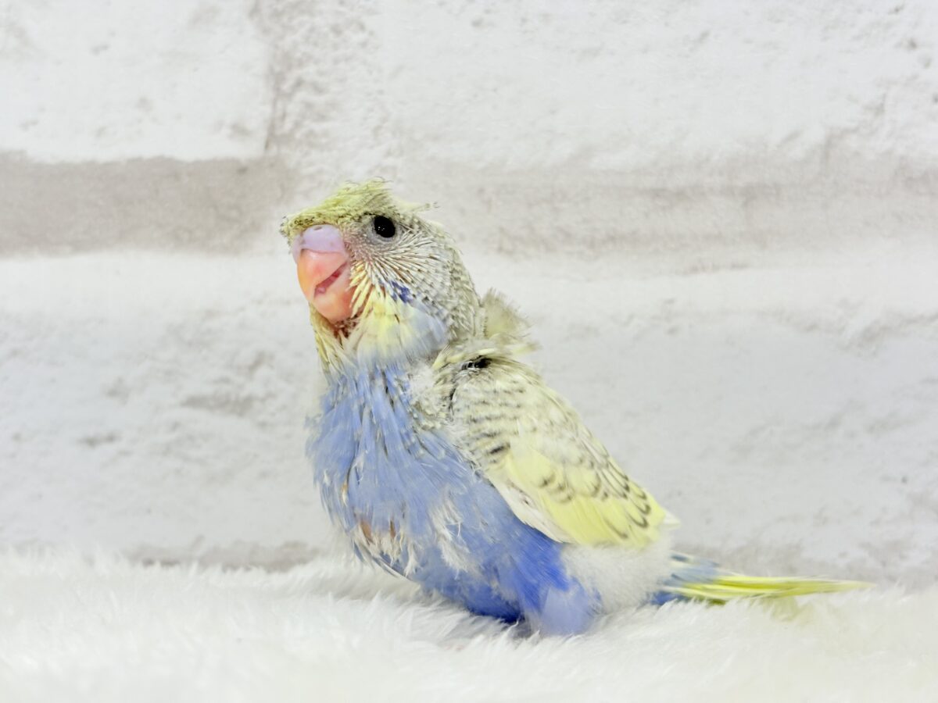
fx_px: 1409
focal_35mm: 52
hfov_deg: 36.8
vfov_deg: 28.0
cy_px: 352
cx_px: 469
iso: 64
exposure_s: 1/100
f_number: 1.6
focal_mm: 5.96
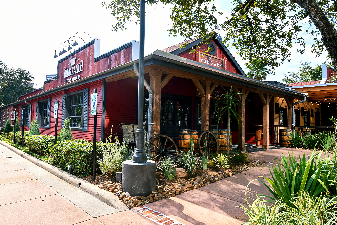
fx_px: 225
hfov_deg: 73.8
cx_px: 168
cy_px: 112
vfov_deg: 53.1
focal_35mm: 24
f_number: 10
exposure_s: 1/80
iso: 125
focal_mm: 20
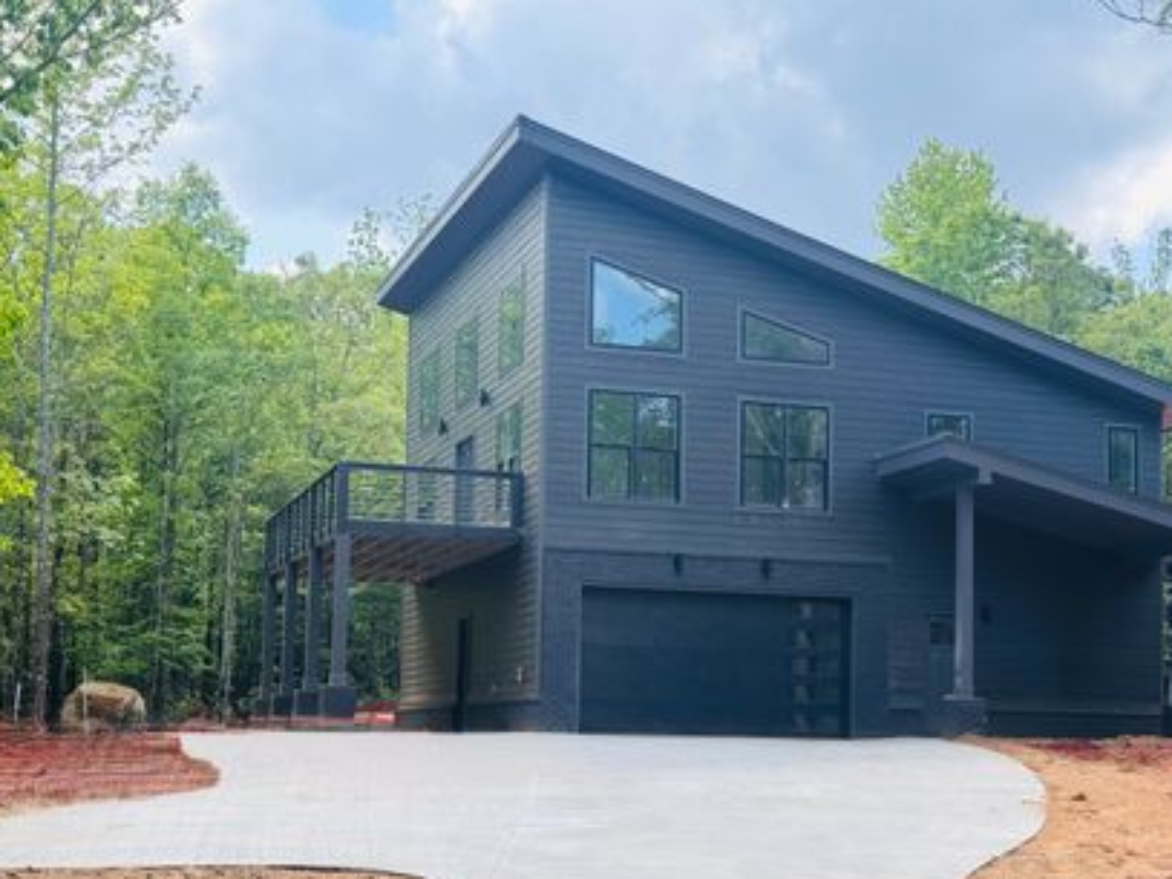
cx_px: 682
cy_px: 537
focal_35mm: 59
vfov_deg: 24.7
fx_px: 1997
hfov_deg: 32.6
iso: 64
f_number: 1.78
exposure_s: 1/1637
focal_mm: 6.76
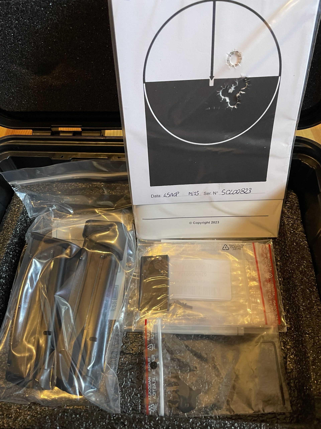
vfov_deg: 67.3
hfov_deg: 53.1
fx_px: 321
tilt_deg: -56.6
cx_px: 160
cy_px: 214
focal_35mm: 26
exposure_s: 1/50
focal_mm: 4.2
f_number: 1.6
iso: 500
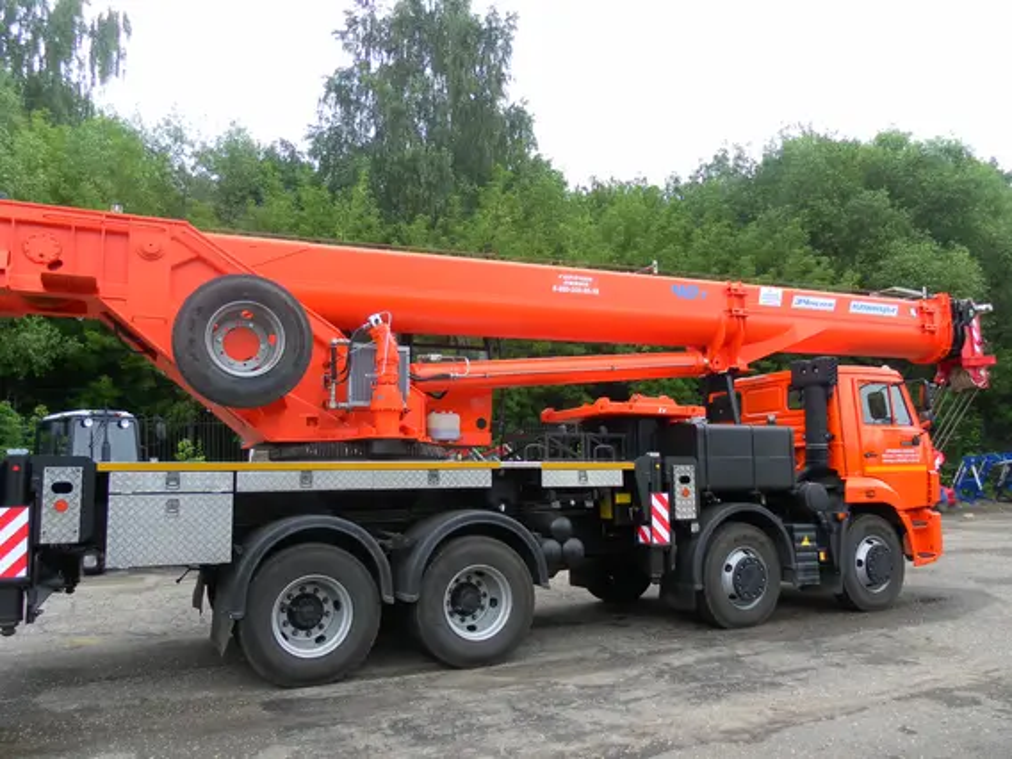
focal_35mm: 28
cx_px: 506
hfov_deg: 63.4
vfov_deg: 49.7
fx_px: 819
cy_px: 380
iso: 80
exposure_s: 1/125
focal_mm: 4.9
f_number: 3.2
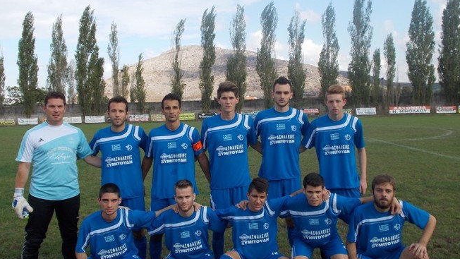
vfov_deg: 27.7
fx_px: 525
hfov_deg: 47.4
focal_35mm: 43
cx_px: 231
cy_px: 125
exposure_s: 1/320
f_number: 3.9
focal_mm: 6.9
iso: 80
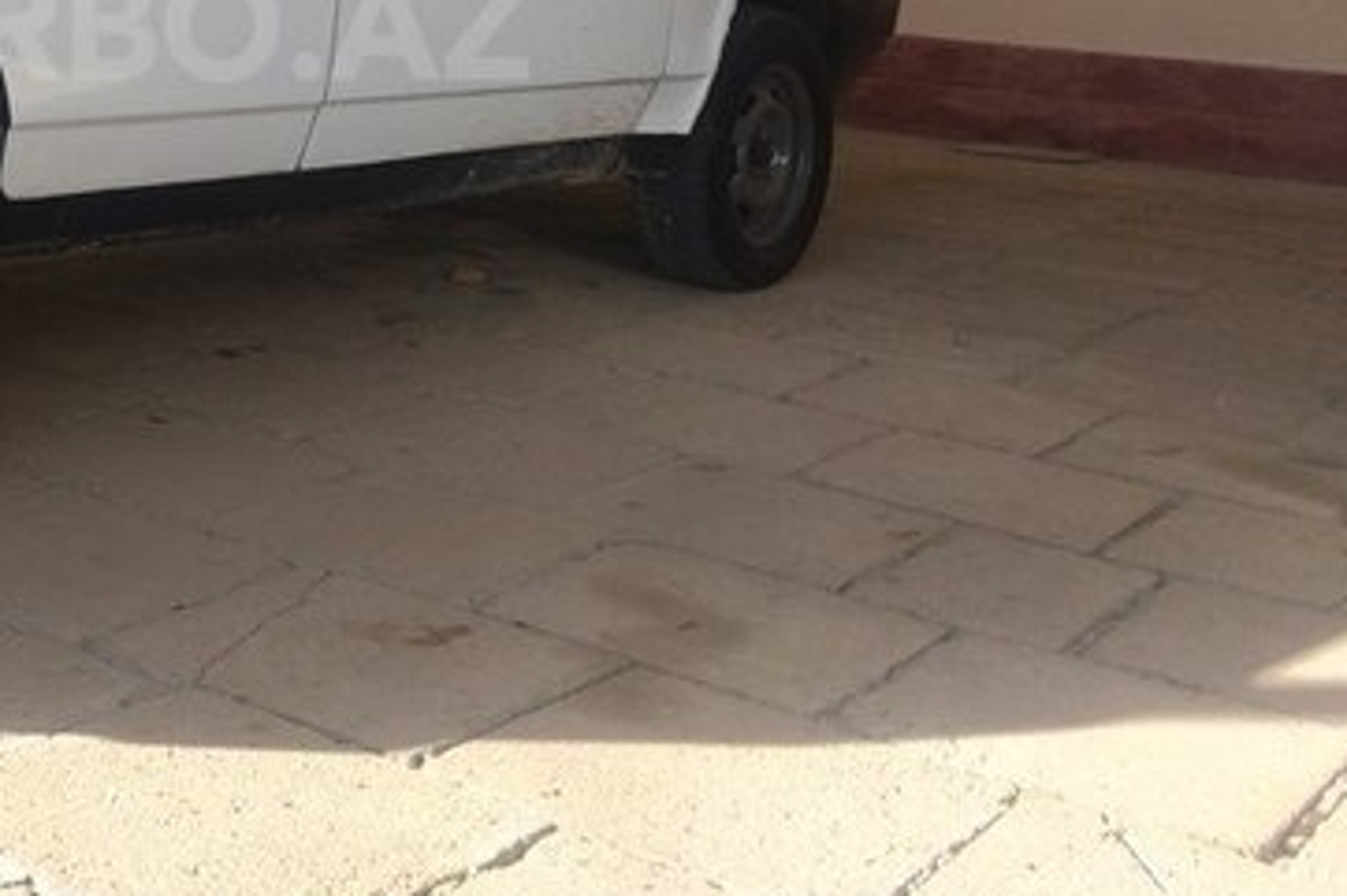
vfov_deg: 23.7
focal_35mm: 55
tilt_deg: -2.4
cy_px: 24
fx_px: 2057
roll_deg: -3.6
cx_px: 149
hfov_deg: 34.4
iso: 32
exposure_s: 1/707
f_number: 2.2
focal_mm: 4.15
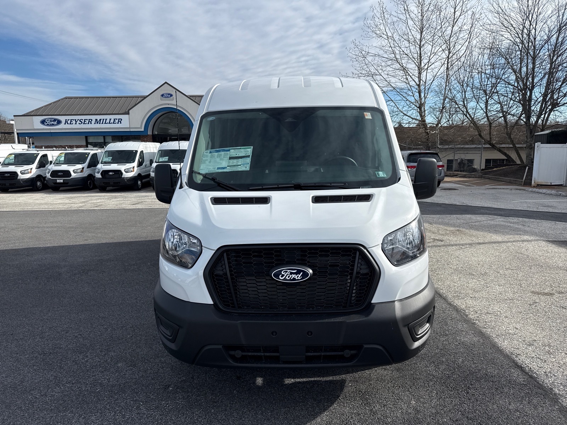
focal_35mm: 24
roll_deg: +1.0
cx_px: 284
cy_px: 212
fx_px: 393
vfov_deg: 56.8
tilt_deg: -8.2
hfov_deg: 71.6
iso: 80
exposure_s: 1/6173
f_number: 1.78
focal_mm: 6.76
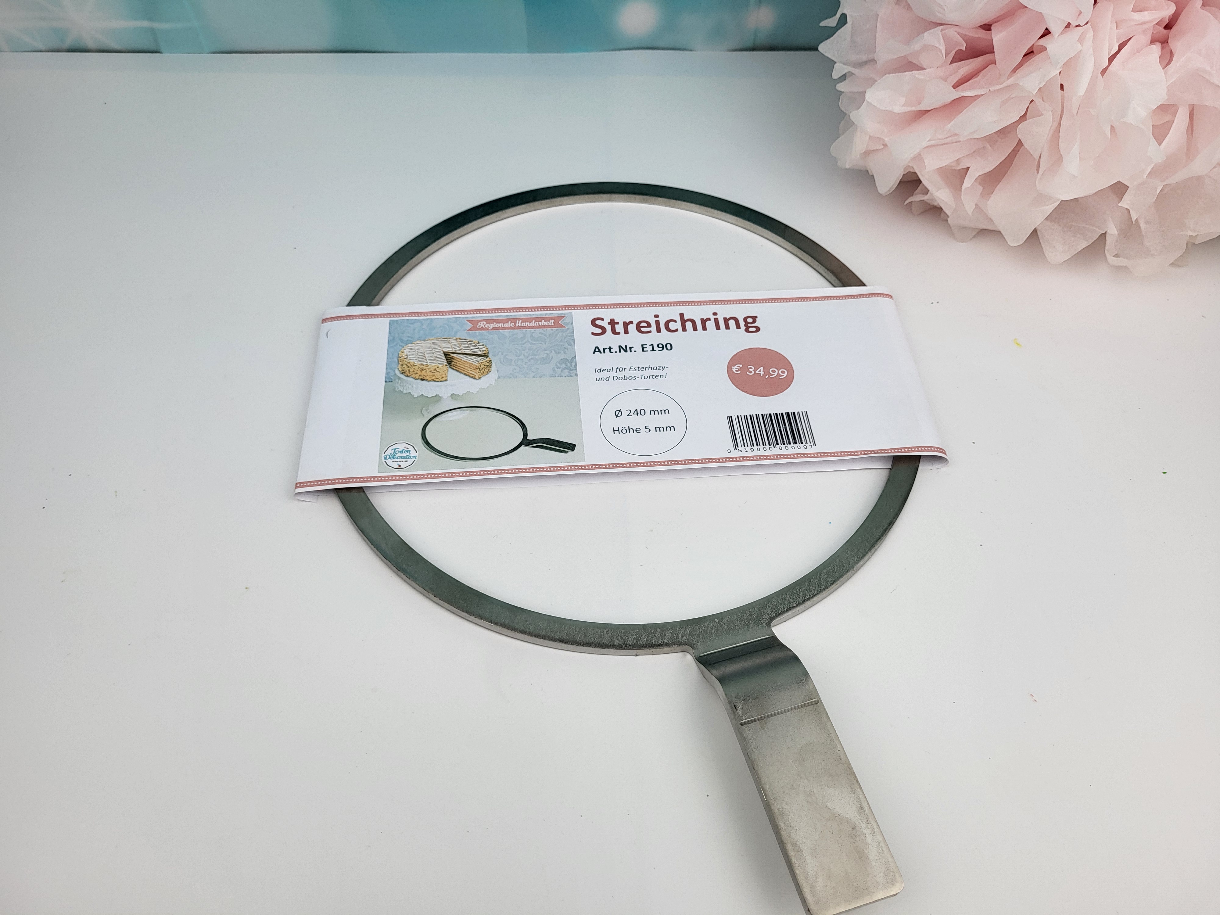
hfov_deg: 67.3
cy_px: 458
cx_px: 610
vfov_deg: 53.1
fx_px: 916
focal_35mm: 26
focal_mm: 5.4
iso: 40
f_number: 1.8
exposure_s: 1/189
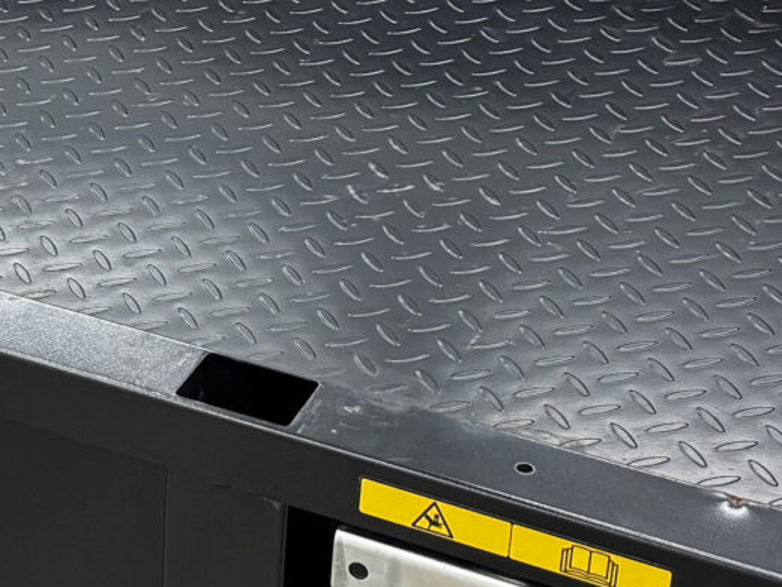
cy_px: 176
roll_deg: -0.1
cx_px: -120
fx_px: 2666
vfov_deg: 12.5
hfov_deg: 16.1
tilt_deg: -30.6
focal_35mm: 118
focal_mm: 6.76
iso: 160
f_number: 1.78
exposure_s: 1/120
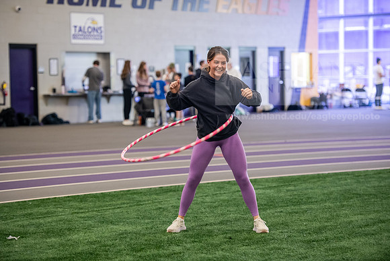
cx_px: 195
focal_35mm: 112
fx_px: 1214
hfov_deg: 18.3
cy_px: 130
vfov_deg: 12.2
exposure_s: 1/200
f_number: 3.2
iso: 2000
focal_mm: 112
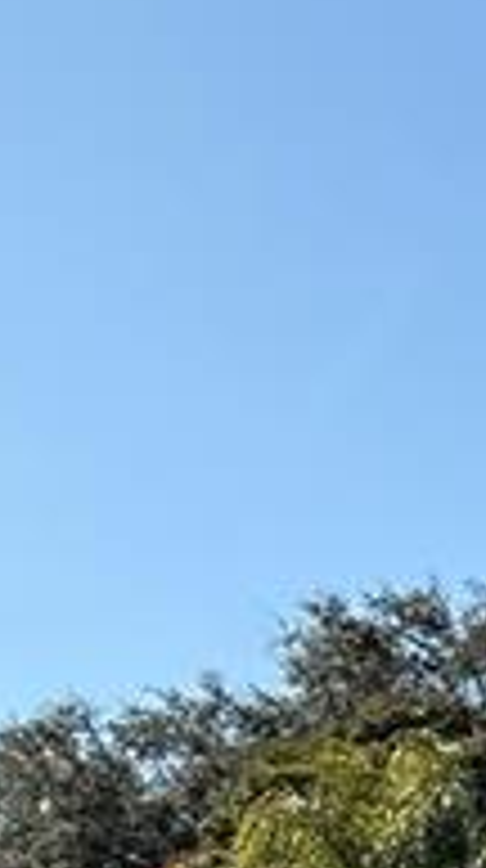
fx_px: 1863
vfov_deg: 23.1
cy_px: 1151
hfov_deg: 10.1
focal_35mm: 81
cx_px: 1534
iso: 64
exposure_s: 1/1167
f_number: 2.2
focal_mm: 2.22
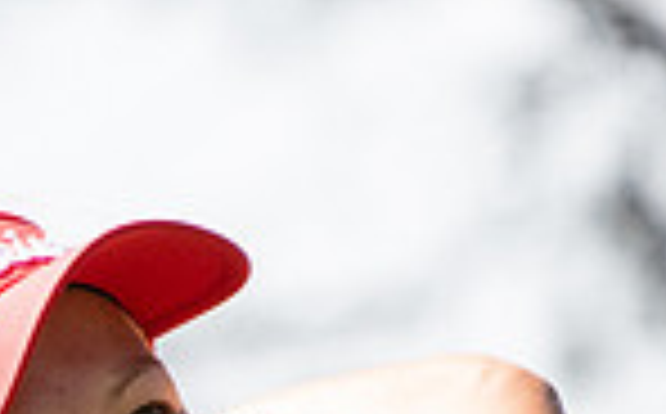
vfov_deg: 0.5
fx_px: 49875
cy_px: 825
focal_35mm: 2752
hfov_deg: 0.8
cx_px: -175
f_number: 6.3
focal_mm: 340
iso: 640
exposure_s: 1/1000
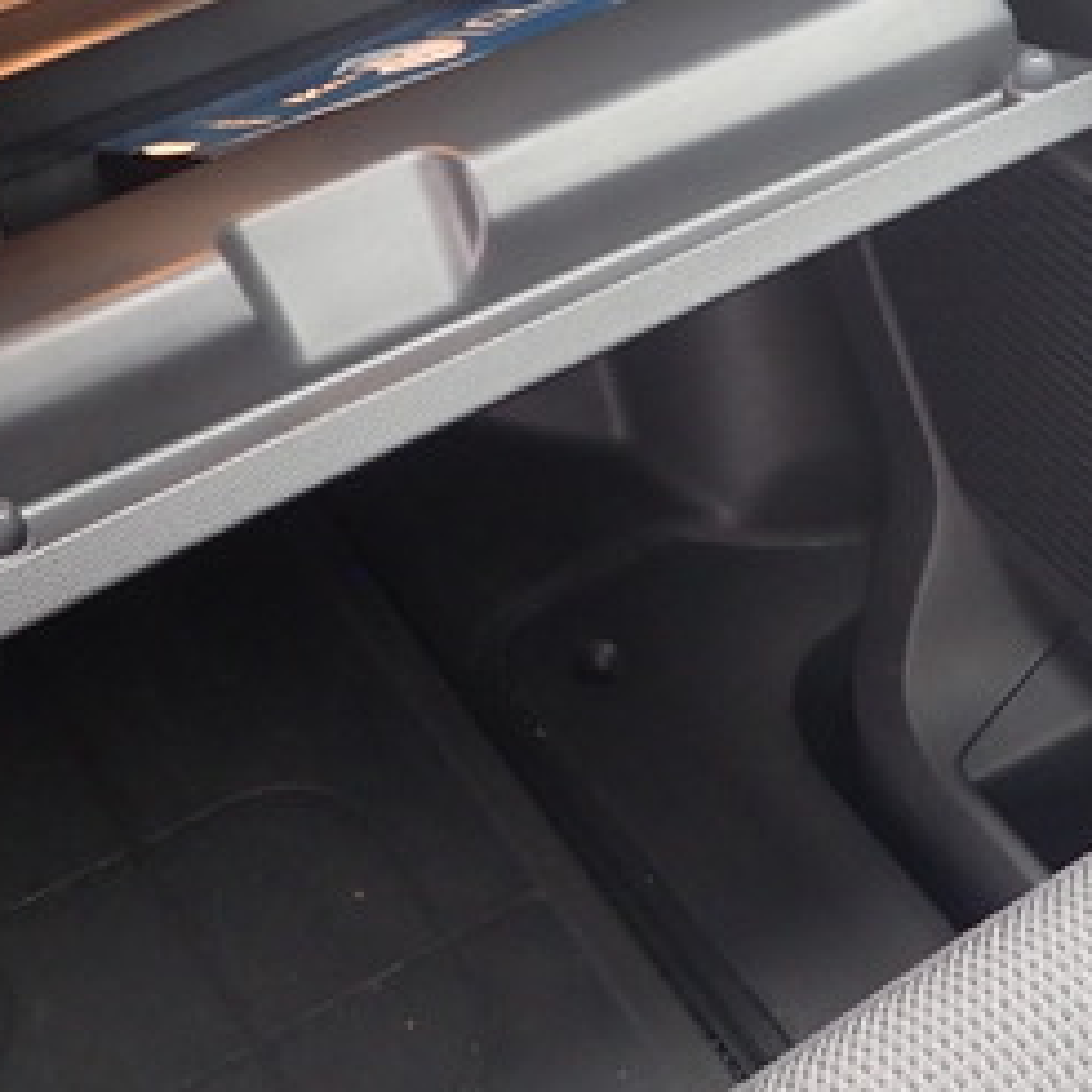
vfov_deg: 22.4
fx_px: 2570
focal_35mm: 72
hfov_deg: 23.9
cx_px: 724
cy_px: -160
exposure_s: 1/50
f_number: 2
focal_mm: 4.5
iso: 200
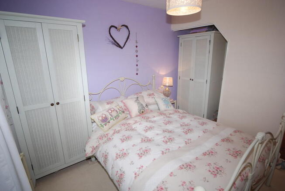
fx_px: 143
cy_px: 96
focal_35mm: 18
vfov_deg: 67.5
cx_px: 142
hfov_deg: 89.9
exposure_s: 1/60
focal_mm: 12
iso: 200
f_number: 4.5
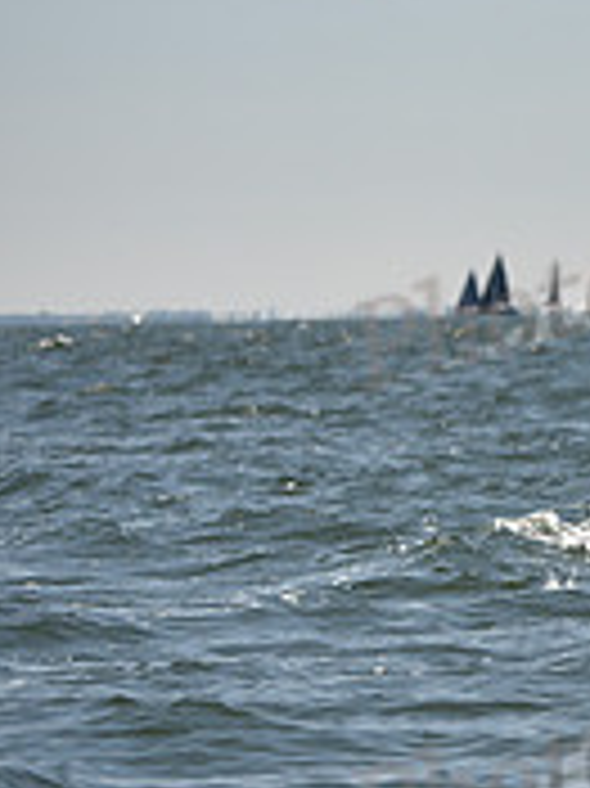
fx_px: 8123
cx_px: 1225
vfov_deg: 5.6
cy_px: 444
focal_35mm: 357
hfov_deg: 4.1
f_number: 3.5
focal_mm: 112
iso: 250
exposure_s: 1/1250
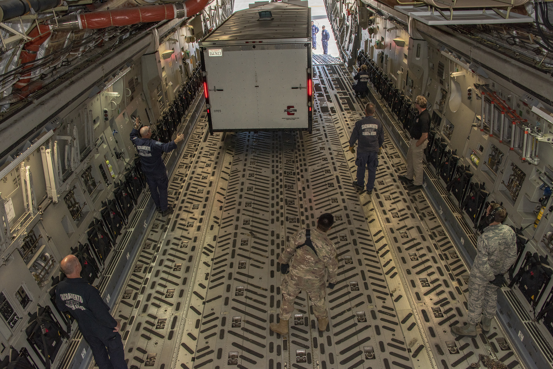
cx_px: 276
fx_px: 430
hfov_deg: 65.5
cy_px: 184
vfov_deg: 46.4
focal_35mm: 28
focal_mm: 28
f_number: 13
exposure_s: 1/60
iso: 400
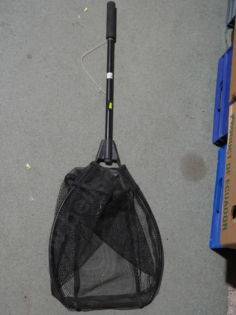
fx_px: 364
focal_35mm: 40
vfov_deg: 46.8
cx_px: 118
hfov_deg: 36.0
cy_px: 158
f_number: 5
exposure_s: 1/60
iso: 640
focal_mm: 20
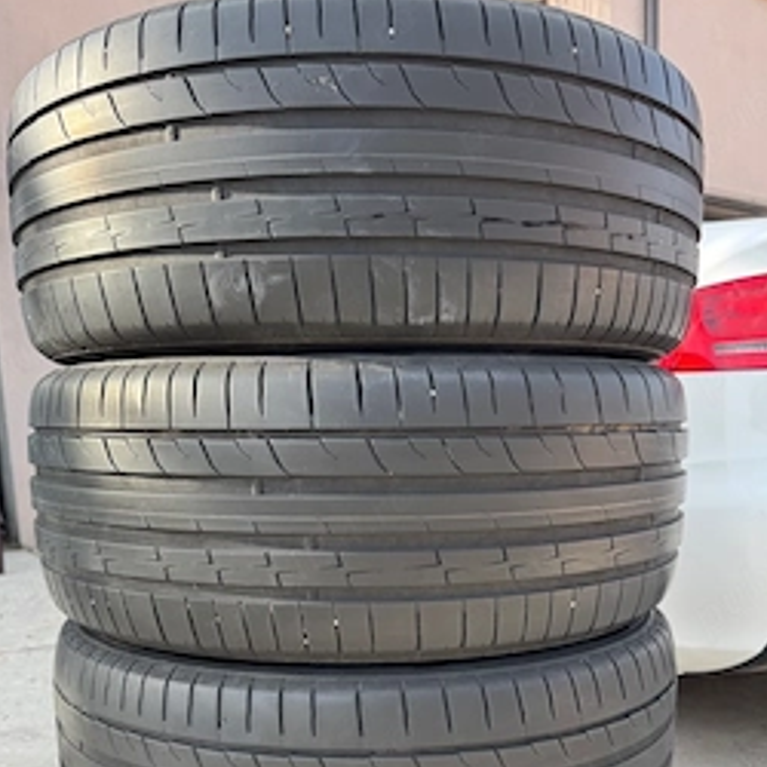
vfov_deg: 46.3
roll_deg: +2.6
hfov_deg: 48.4
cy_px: 595
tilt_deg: -9.9
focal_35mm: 34
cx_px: 377
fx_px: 852
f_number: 1.78
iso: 80
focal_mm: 6.76
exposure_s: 1/470
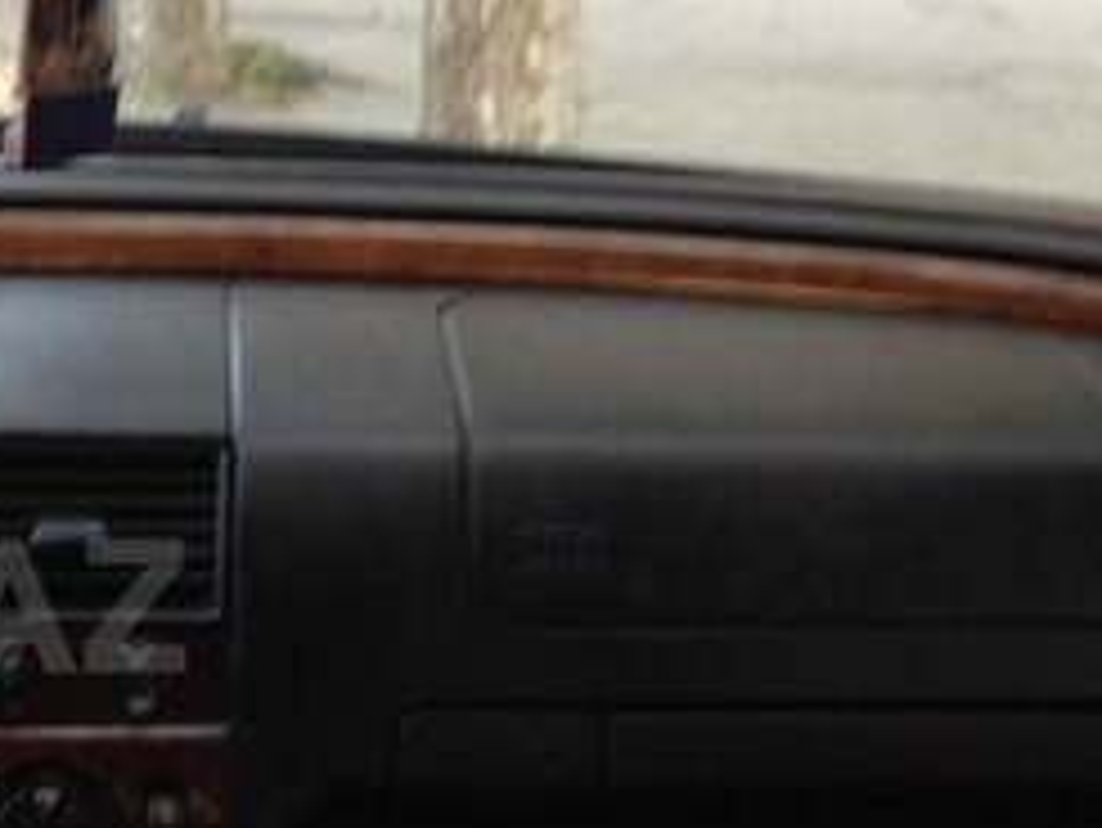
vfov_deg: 16.5
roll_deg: -2.8
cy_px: 605
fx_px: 2835
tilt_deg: -18.2
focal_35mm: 89
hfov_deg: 20.4
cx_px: -274
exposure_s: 1/20
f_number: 2.4
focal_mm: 4.12
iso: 64
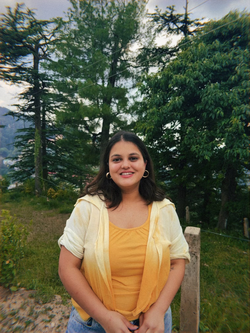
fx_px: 270
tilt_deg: -4.4
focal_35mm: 28
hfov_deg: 49.7
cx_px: 125
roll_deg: +1.3
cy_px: 166
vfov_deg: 63.4
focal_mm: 5.96
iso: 32
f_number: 1.6
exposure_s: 1/1484
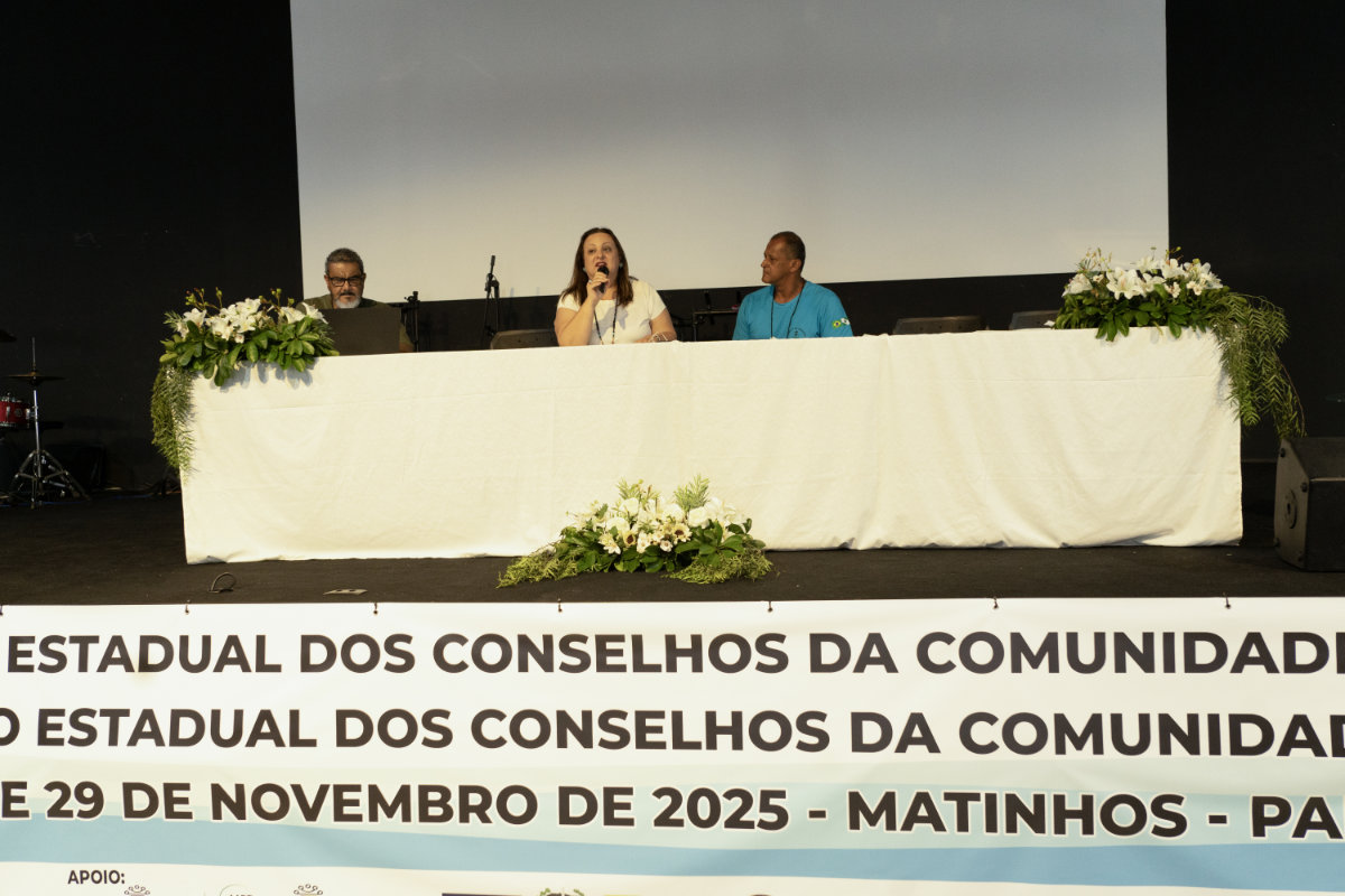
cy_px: 448
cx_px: 672
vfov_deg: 37.9
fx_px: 1308
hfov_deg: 54.4
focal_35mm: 35
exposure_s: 1/80
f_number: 3.5
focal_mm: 35
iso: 3200
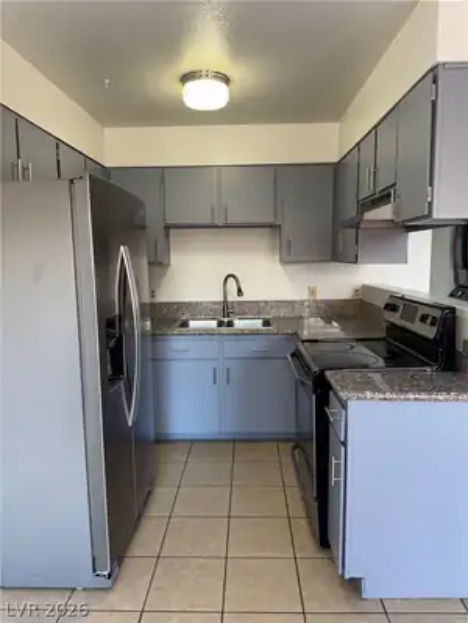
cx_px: 234
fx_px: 433
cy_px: 312
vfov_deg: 71.6
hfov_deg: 56.8
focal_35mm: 24
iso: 125
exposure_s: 1/120
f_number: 1.78
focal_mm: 6.76
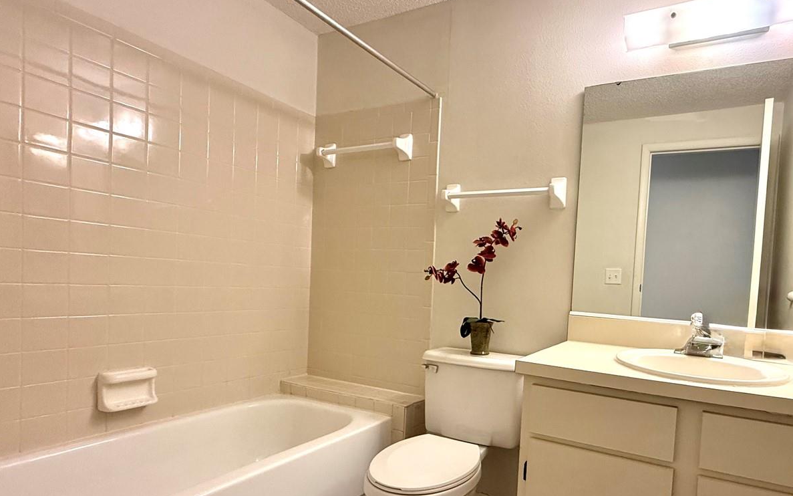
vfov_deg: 59.1
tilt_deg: -1.1
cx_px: 510
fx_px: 432
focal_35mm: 20
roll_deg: -3.1
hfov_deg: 82.9
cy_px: 300
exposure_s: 1/120
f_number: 2.2
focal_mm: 2.22
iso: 320
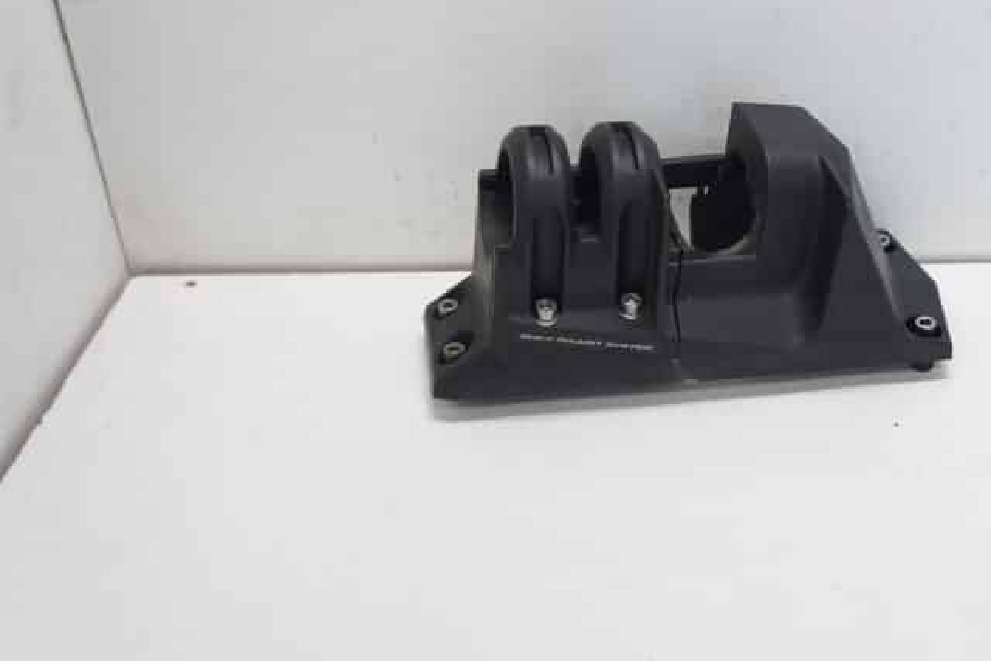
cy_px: 190
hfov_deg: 40.1
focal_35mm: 48
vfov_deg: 27.8
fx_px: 1322
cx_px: 731
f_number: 4.5
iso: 200
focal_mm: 20
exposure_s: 1/60
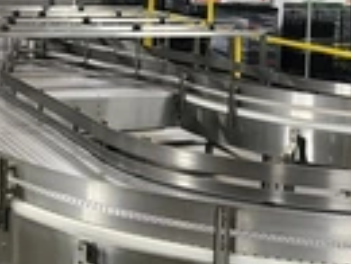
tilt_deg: -6.6
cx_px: 173
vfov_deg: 17.1
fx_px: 874
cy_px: 54
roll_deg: -2.1
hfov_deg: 22.7
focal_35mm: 86
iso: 40
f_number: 1.8
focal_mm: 3.99
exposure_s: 1/24
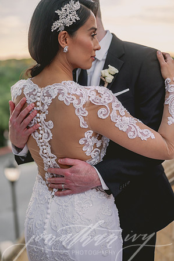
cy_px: 130
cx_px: 87
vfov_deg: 39.6
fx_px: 363
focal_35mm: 50
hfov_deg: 26.9
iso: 160
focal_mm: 50
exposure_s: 1/640
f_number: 2
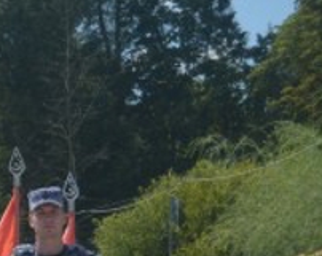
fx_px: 1494
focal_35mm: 157
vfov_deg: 9.6
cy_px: 343
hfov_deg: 11.4
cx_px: -252
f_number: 4.2
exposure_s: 1/1600
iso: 200
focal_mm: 30
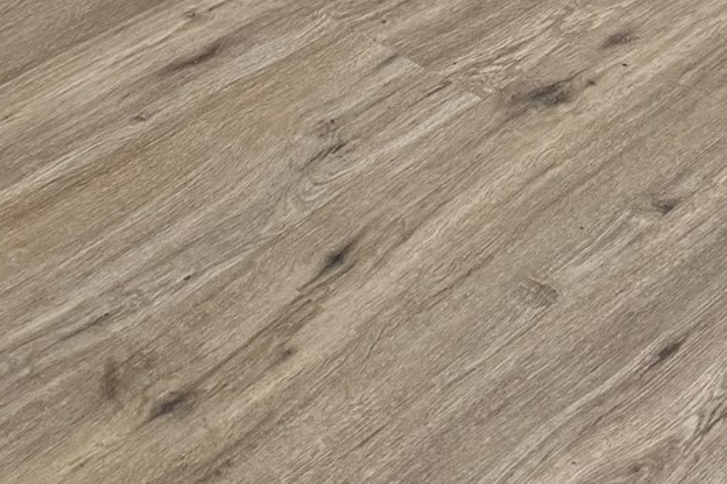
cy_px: -1020
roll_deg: -0.3
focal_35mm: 108
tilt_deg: -5.0
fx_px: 2180
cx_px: 112
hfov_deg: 18.7
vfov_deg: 9.5
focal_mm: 6.76
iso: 250
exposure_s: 1/60
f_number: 1.78
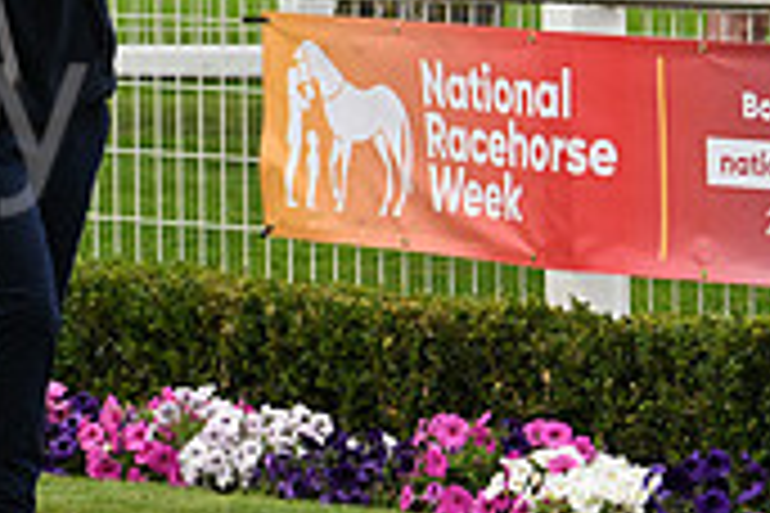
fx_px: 8106
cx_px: -486
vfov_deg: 3.6
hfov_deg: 5.4
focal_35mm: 379
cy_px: -110
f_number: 5
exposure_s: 1/2000
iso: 1000
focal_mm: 112
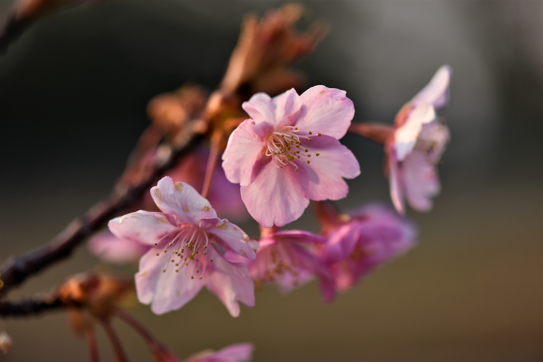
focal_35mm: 105
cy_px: 181
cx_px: 272
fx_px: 1584
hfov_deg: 19.5
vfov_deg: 13.1
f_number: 4
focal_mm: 105
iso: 100
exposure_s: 1/500
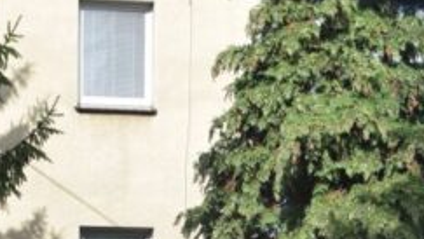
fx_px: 1564
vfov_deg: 8.7
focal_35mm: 139
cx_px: 202
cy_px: 276
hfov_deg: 15.4
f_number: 8
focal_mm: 28
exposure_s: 1/250
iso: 200
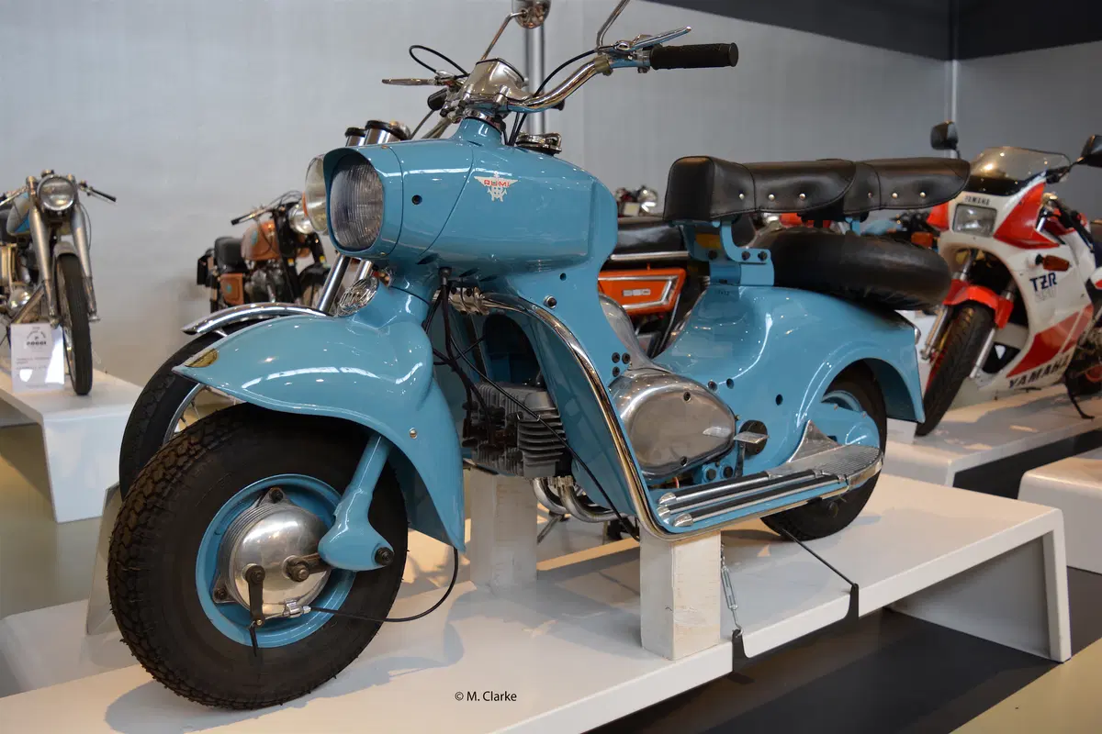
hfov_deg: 57.2
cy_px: 367
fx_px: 1010
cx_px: 551
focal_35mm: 33
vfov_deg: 40.0
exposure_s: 1/60
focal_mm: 22
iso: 400
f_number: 4
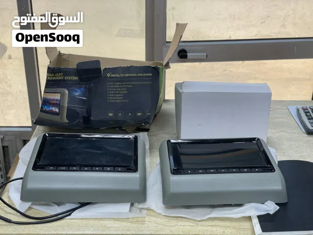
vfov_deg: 28.0
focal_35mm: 52
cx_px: 156
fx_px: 470
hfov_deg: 36.8
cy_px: 118
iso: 25
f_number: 2
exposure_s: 1/164
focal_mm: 6
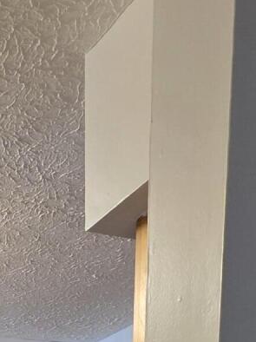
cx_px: -71
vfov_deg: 19.0
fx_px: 652
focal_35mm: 66
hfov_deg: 20.4
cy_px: 672
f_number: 1.9
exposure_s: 1/60
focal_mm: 2.2
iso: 160
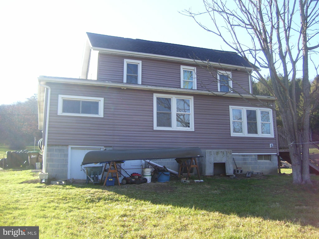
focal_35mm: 36
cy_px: 120
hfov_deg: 51.4
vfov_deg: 39.7
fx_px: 332
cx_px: 160
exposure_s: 1/350
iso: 80
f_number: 2.7
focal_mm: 6
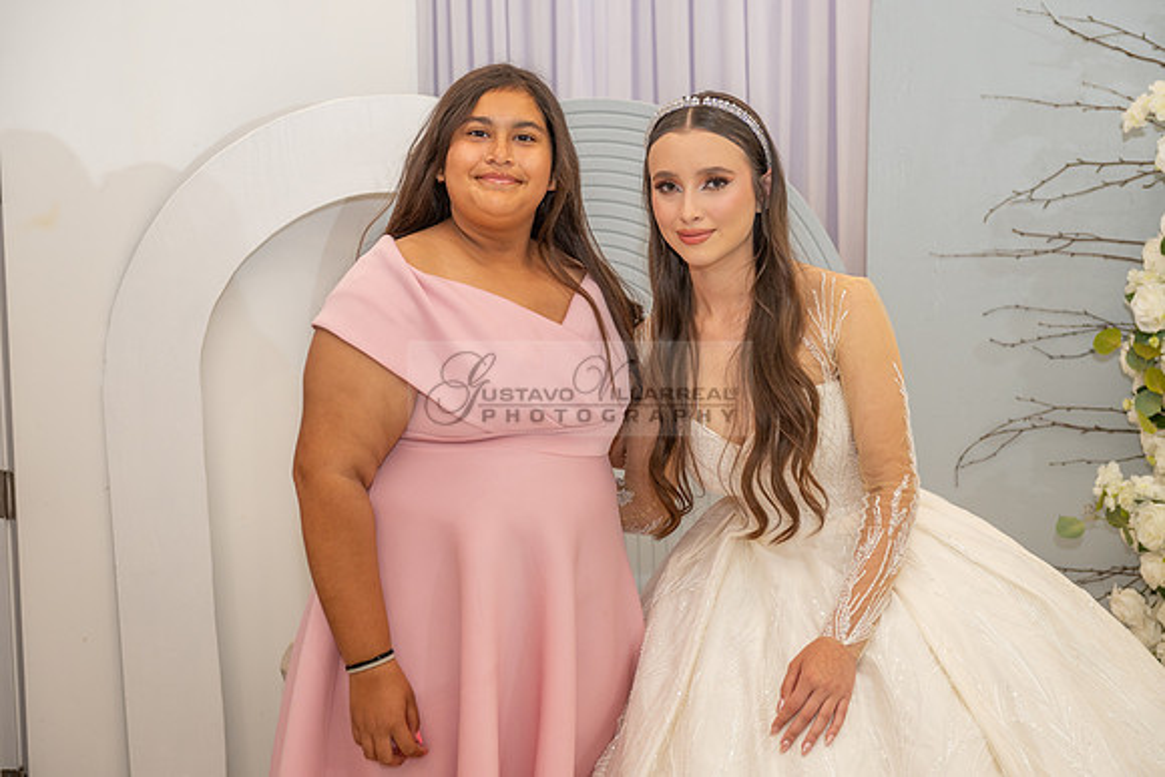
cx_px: 582
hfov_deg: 35.6
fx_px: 1813
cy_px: 388
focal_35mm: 56
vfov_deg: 24.2
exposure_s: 1/160
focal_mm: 56
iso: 640
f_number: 3.5
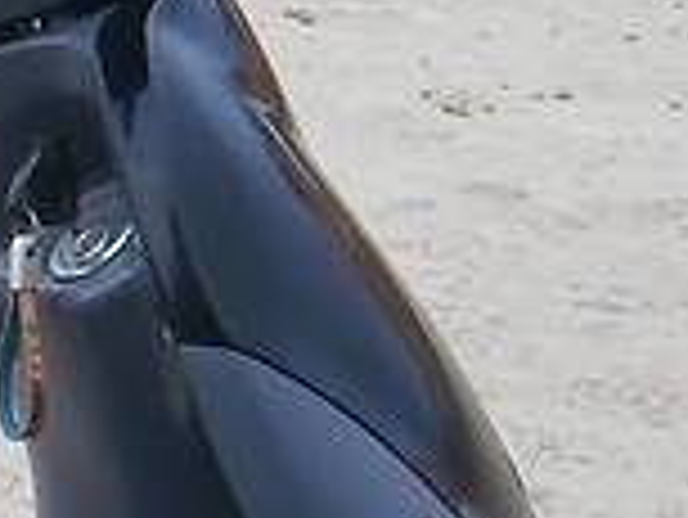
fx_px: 3222
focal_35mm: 162
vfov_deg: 9.0
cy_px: 680
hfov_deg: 10.9
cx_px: -787
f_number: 2.9
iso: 80
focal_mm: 5.5
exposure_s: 1/40
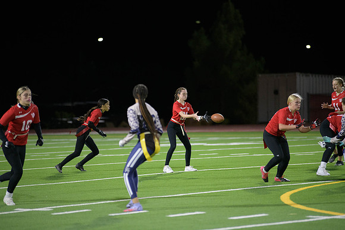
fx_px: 1917
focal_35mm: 200
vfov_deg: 6.9
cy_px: 115
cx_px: 172
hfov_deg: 10.3
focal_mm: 200
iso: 4000
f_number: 2.8
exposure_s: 1/640
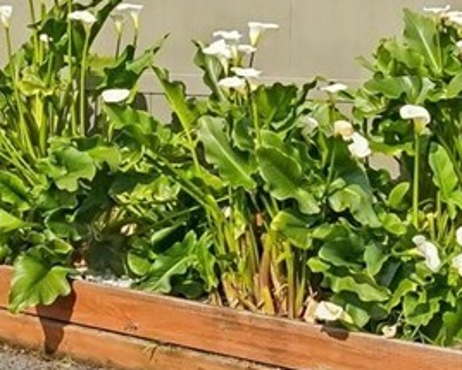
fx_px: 1300
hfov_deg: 19.7
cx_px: 37
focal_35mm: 95
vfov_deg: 16.0
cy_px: 35
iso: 1600
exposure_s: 1/1600
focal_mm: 16
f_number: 8
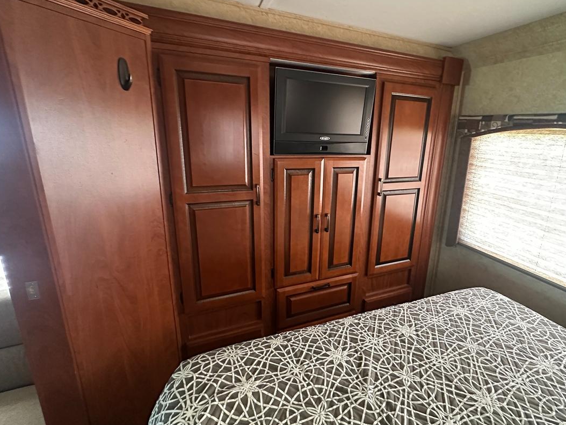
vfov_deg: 74.7
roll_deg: -0.8
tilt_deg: -13.9
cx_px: 323
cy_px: 200
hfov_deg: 90.4
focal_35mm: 17
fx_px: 278
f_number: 2.2
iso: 1000
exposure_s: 1/60
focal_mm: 2.22
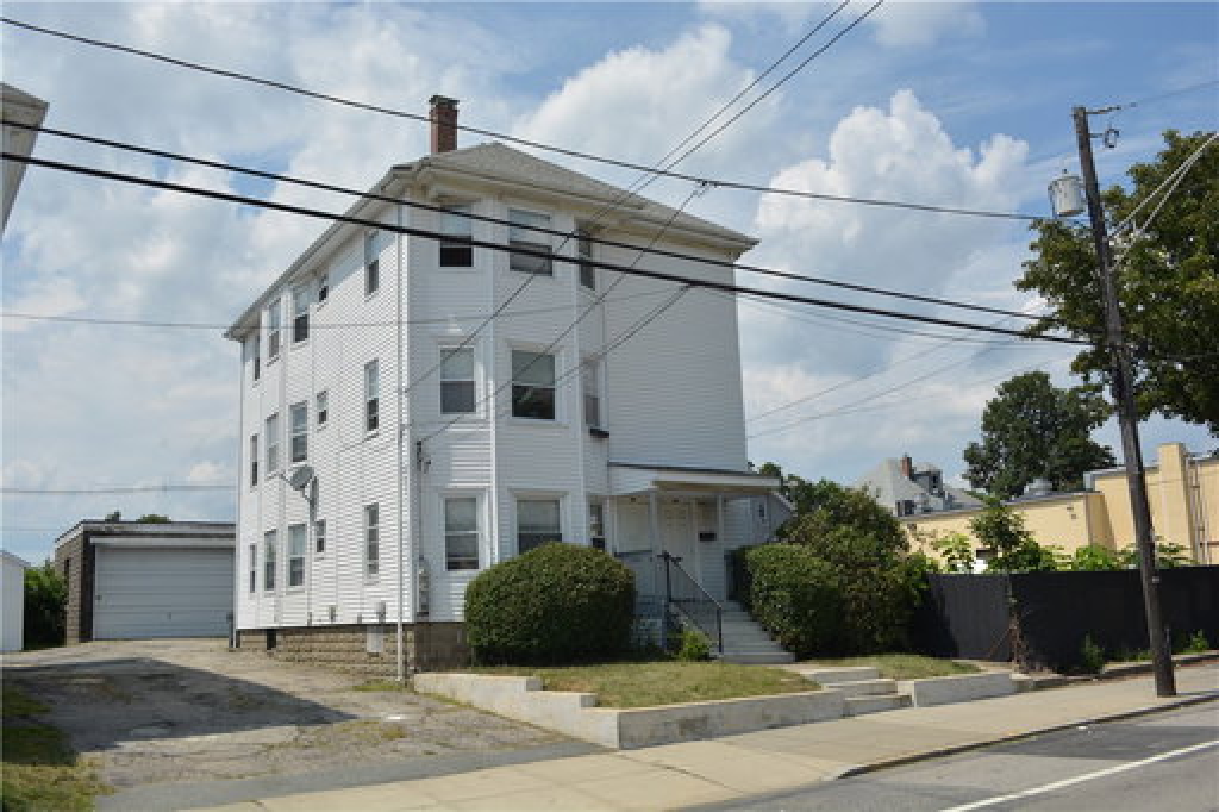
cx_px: 610
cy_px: 406
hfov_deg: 61.9
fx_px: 1015
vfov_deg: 43.6
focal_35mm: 30
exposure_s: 1/400
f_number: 8
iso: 100
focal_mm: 20
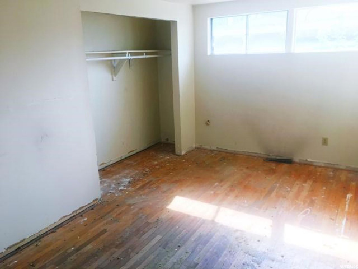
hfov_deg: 61.7
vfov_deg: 48.2
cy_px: 134
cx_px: 179
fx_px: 300
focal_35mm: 29
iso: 40
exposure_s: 1/120
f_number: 2.2
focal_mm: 4.15
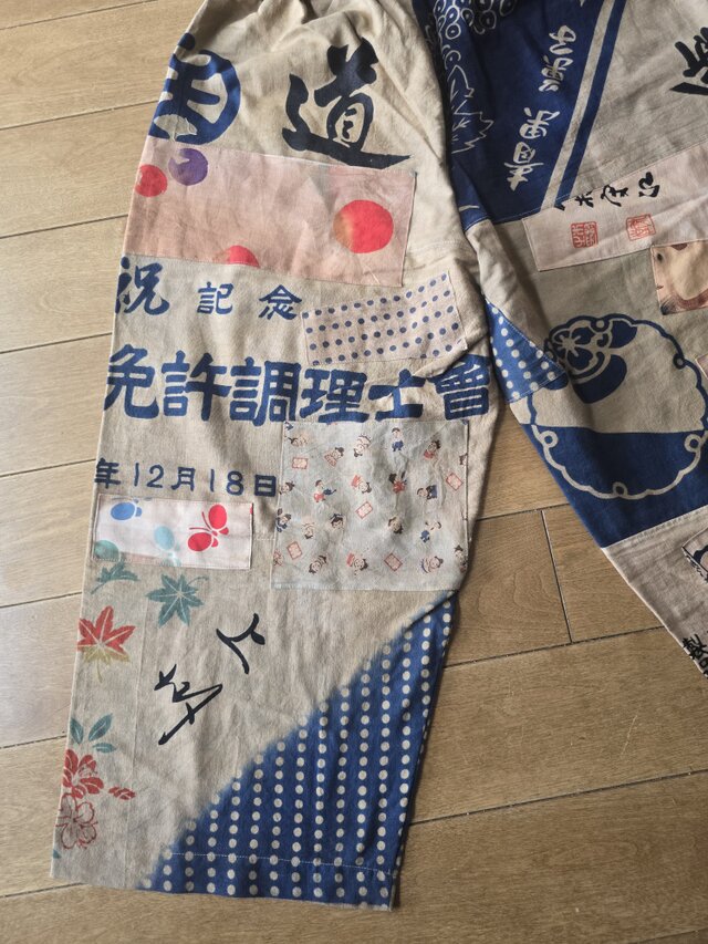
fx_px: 627
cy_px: 472
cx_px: 354
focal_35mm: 23
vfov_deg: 73.9
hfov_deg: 58.9
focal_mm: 6.3
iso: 250
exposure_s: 1/120
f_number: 1.7
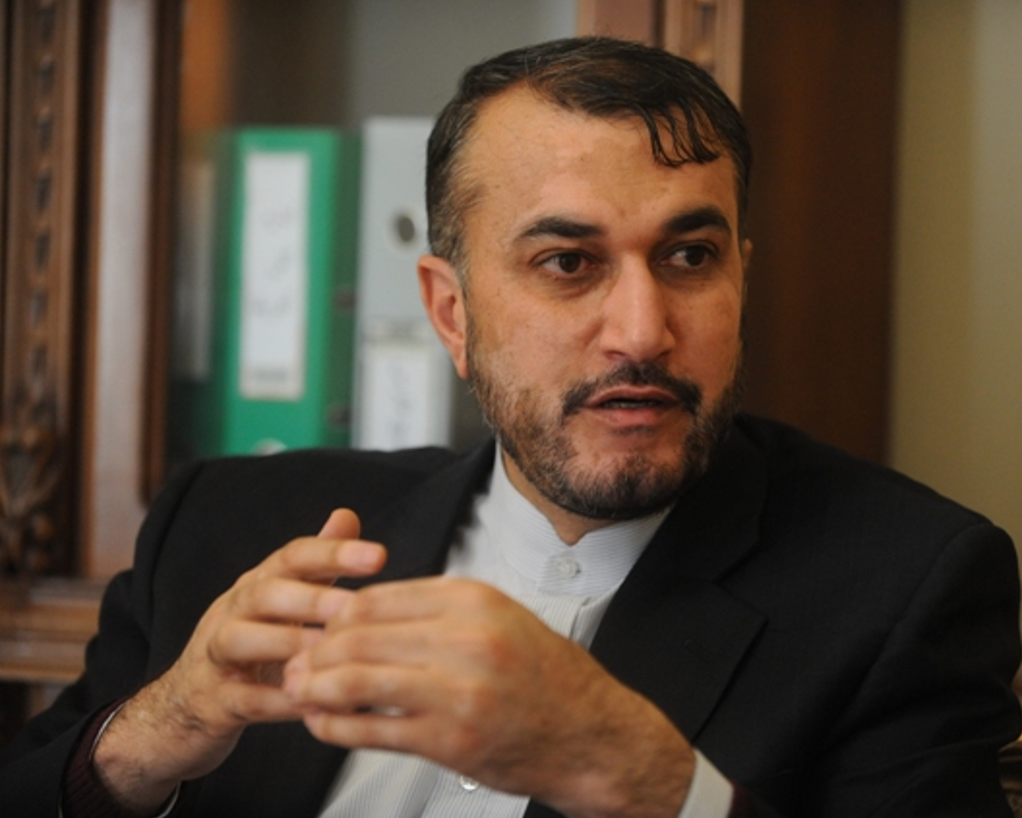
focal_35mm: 125
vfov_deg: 12.4
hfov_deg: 15.4
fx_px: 3783
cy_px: 410
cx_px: 606
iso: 2500
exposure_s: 1/160
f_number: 2.8
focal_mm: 110
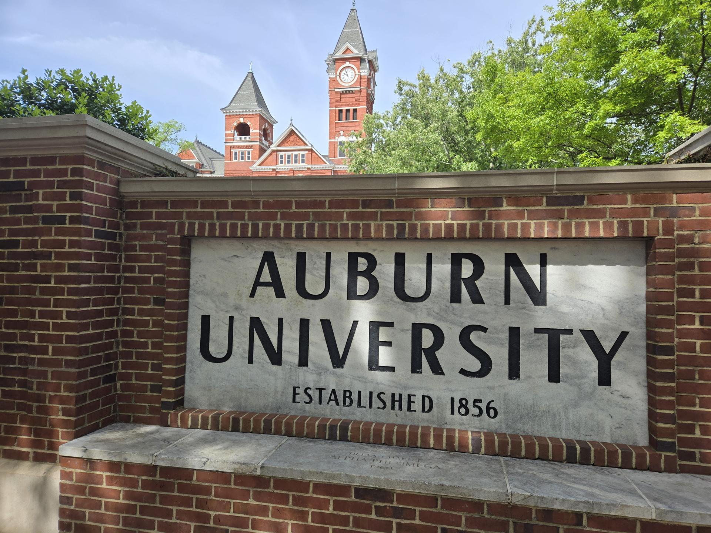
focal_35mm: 23
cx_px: 356
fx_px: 472
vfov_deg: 58.9
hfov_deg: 73.9
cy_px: 266
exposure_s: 1/1111
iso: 25
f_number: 1.8
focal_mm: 5.4
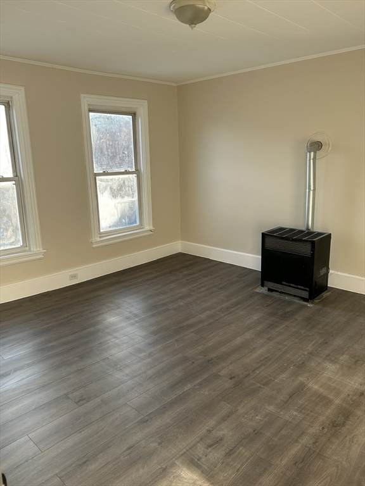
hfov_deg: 53.1
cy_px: 243
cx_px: 182
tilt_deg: -12.4
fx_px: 366
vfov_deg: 67.3
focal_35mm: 26
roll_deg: +0.9
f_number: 1.5
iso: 40
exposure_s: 1/192
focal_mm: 5.7
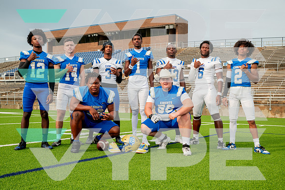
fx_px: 333
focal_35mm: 42
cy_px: 95
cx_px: 142
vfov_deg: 31.9
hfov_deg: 46.4
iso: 200
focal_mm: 42
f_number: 7.1
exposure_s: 1/320
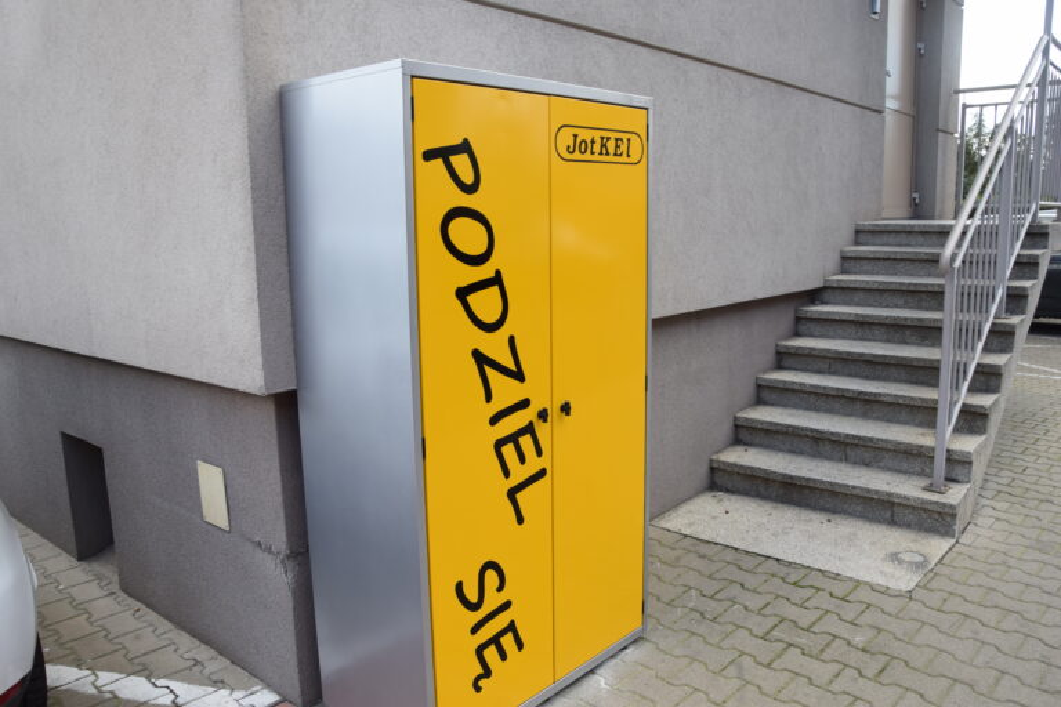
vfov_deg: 47.9
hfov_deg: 67.4
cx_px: 530
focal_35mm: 27
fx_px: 796
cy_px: 354
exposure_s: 1/200
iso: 400
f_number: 7.1
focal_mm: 18
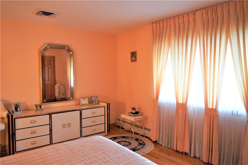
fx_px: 186
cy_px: 82
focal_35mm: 27
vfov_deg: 47.9
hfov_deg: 67.4
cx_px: 124
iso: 2500
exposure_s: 1/160
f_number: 3.5
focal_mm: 18
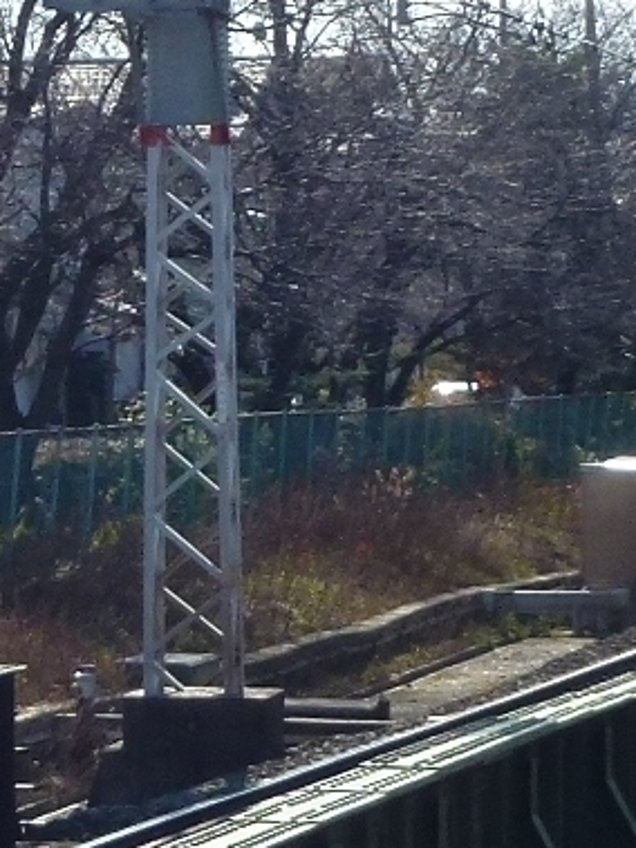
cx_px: -735
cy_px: 197
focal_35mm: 265
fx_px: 6495
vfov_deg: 7.5
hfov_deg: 5.5
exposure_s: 1/500
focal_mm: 8.7
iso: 100
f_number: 4.1
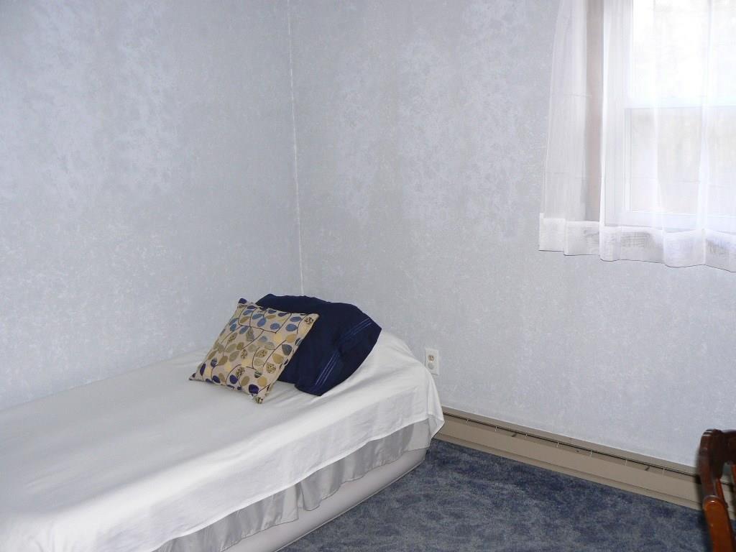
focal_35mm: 36
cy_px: 276
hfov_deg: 51.4
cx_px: 368
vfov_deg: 39.7
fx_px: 765
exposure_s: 1/30
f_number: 2.8
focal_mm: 6
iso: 100
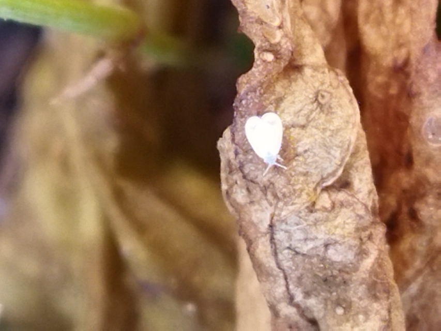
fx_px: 344
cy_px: 166
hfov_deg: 65.3
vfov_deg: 51.4
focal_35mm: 27
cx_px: 220
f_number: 1.79
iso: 100
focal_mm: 4.71
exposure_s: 1/138
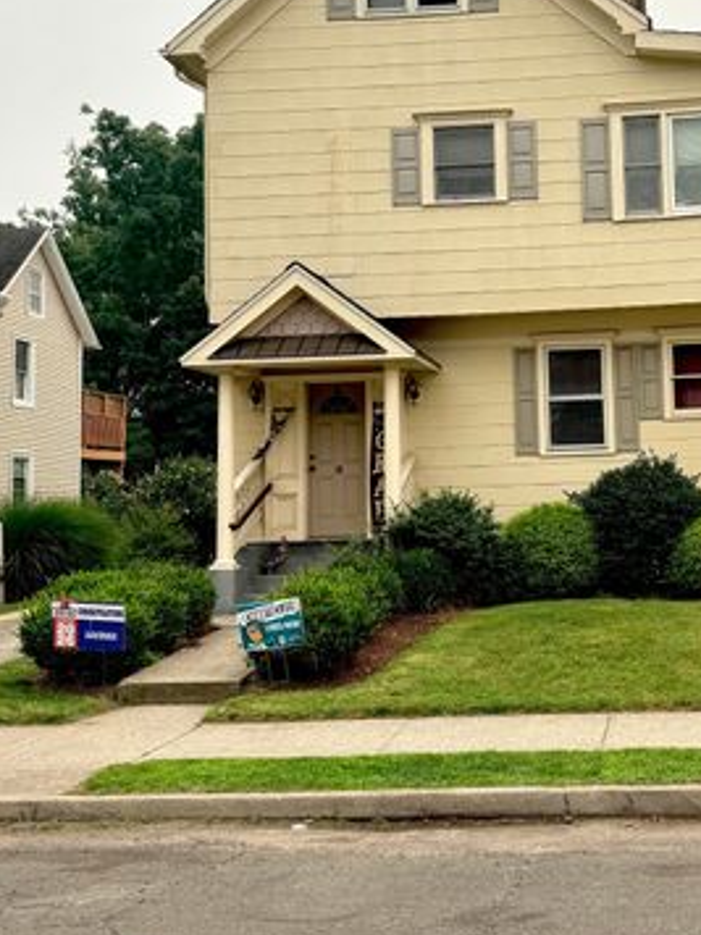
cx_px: 567
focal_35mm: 45
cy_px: 374
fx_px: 1215
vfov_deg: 41.9
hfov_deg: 31.3
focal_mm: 6.76
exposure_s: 1/4167
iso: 80
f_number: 1.78
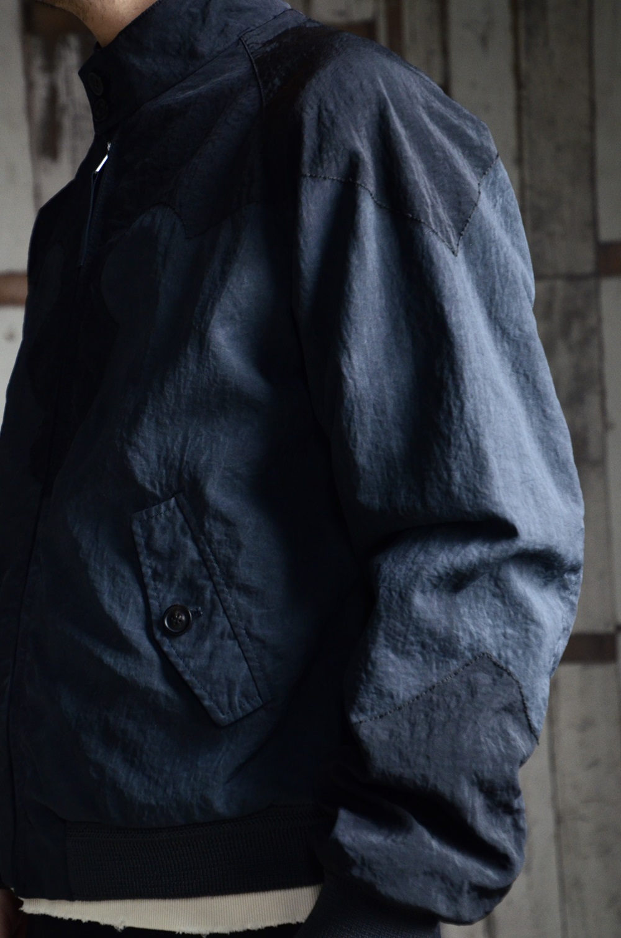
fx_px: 1715
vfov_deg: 30.6
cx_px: 310
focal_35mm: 66
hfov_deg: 20.5
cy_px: 469
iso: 1250
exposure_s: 1/50
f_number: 4.8
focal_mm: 44
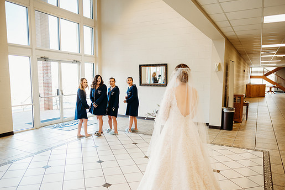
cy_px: 105
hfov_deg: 67.4
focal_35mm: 27
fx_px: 214
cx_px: 139
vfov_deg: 47.8
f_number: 1.8
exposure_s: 1/160
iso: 400
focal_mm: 24
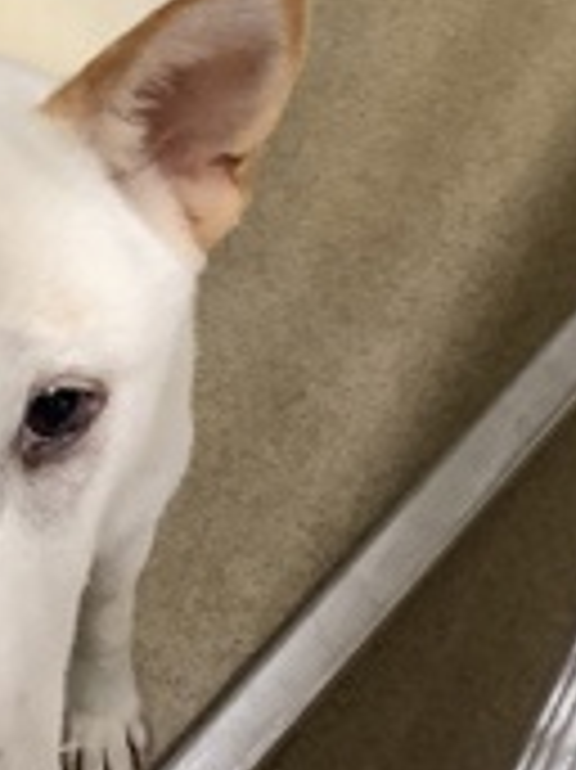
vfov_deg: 24.9
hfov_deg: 19.0
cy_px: 68
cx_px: 52
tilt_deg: -54.2
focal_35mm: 76
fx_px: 1688
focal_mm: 3.3
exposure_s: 1/40
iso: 320
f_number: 2.4
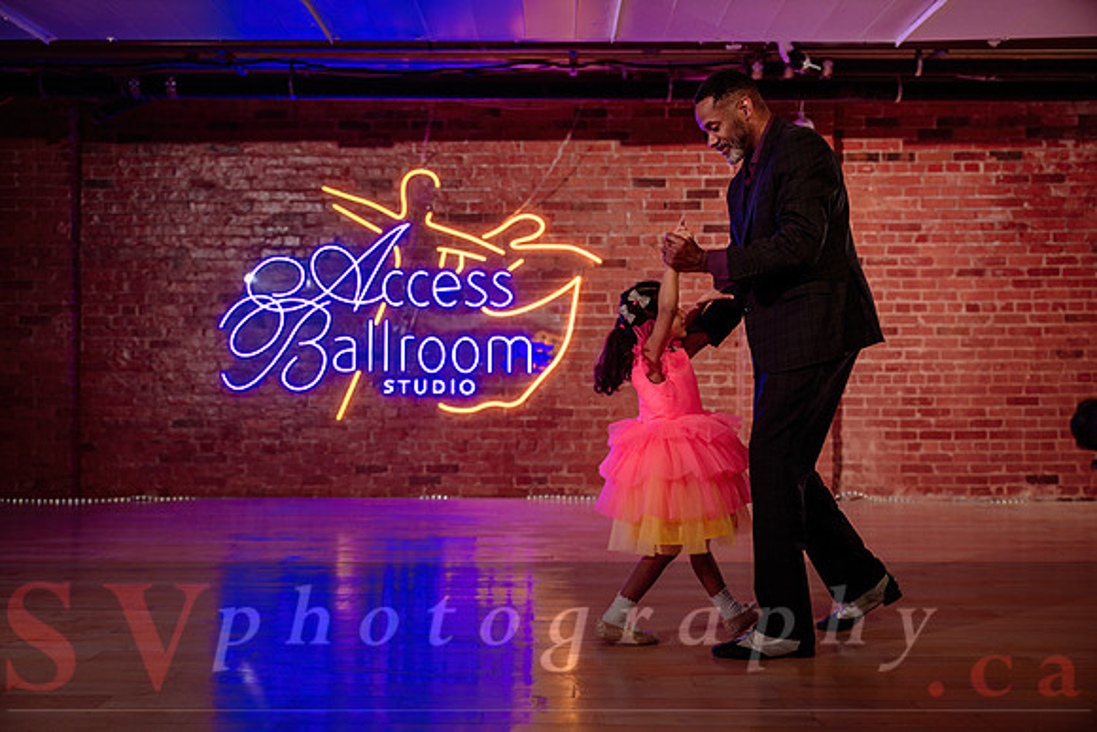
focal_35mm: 33
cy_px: 366
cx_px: 548
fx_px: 1006
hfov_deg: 57.2
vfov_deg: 40.0
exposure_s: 1/250
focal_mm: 33
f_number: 2
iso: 500
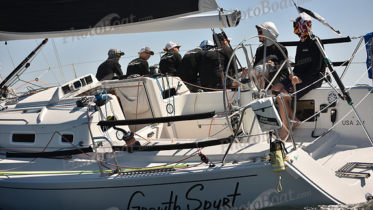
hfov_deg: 28.6
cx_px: 187
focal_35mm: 74
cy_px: 112
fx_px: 732
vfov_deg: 16.3
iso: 250
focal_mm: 70
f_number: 3.5
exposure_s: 1/1600
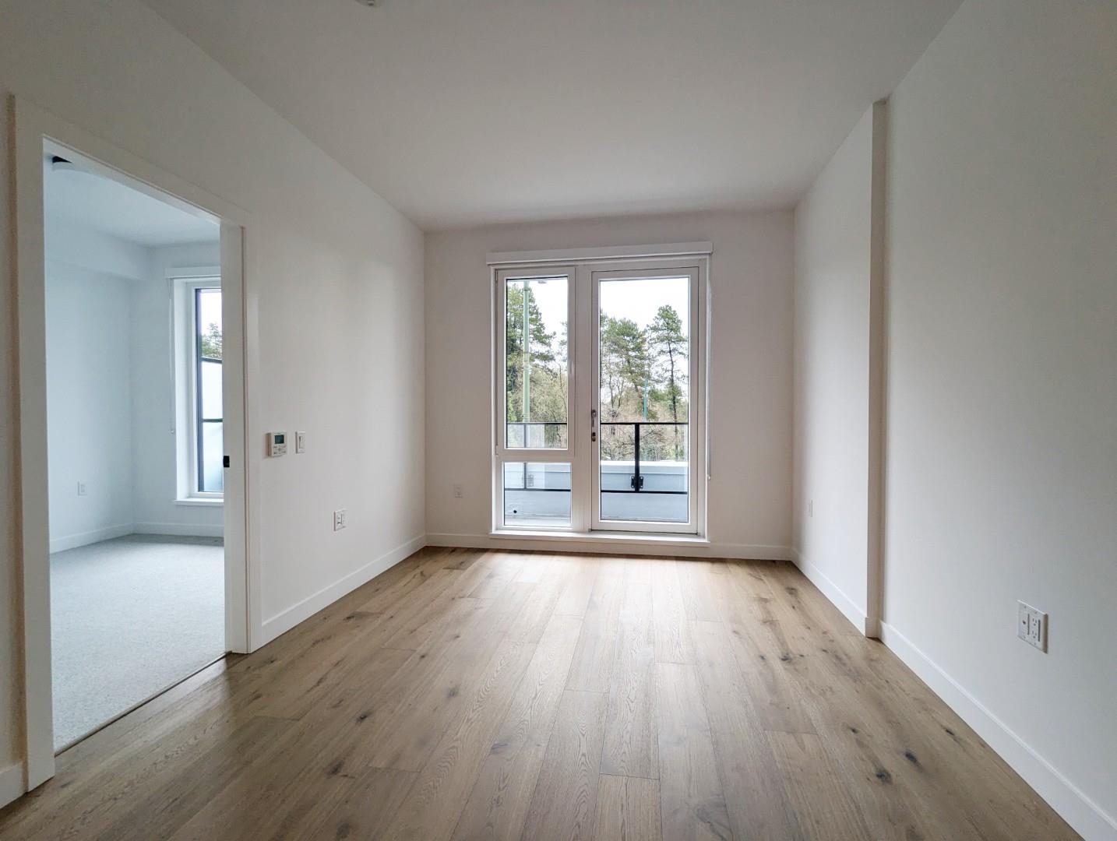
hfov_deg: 94.4
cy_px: 420
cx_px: 558
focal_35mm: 16
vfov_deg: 78.3
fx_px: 517
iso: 42
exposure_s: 1/144
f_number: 2.2
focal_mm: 2.35
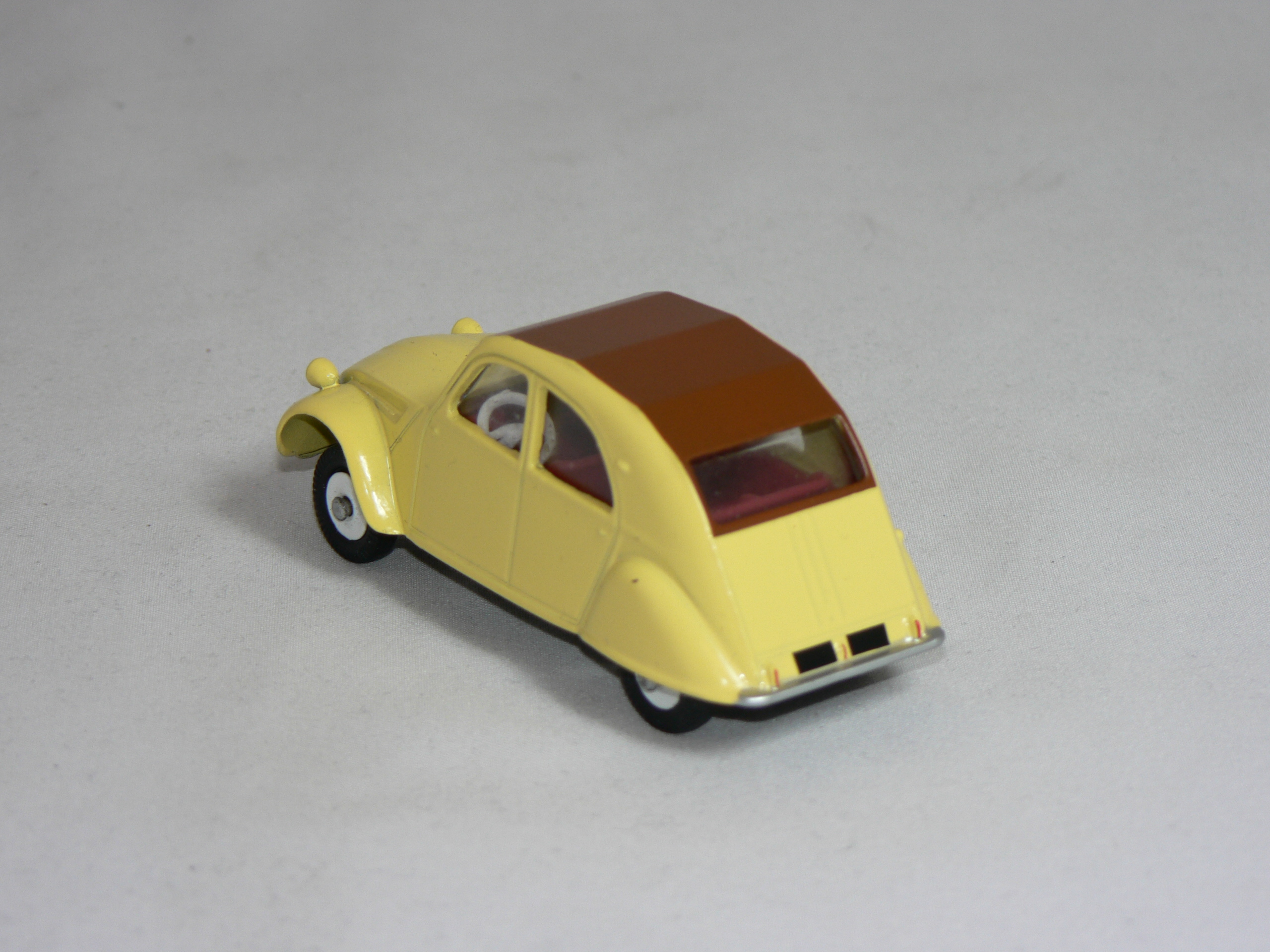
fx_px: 4769
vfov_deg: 11.4
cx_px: 635
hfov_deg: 15.2
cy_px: 476
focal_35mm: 130
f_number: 3.2
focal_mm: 21.6
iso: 80
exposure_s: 1/60
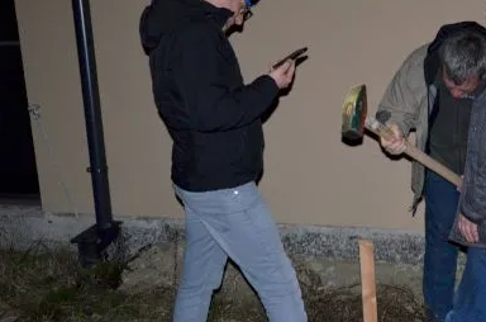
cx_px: 368
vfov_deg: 22.1
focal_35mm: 61
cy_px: 181
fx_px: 821
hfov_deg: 32.3
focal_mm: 24
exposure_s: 1/60
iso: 3200
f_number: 3.8
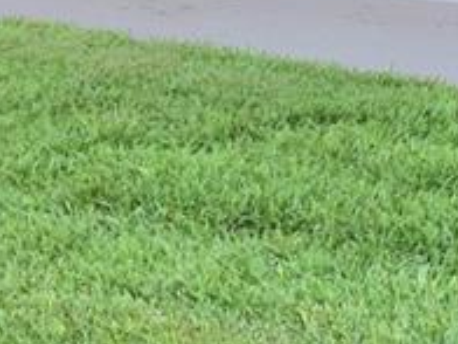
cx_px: 876
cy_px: -91
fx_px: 1998
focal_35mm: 151
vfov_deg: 9.7
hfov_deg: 11.9
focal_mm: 20
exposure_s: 1/250
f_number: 8
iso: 400
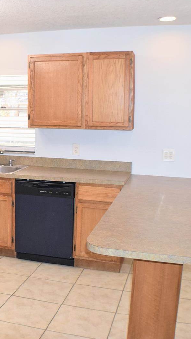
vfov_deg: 35.0
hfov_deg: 19.4
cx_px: -12
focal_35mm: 60
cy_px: 168
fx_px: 539
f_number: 5
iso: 800
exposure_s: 1/100
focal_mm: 25
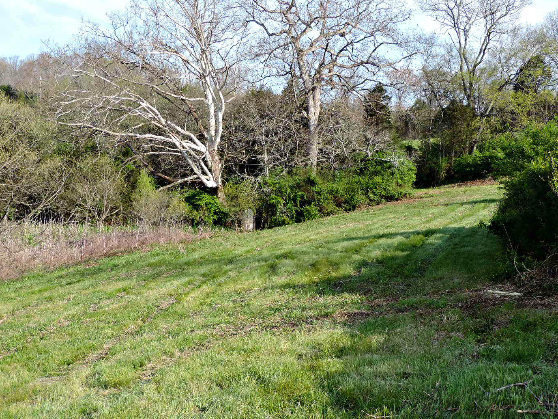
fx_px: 806
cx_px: 250
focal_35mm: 50
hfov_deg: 38.1
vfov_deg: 29.1
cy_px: 233
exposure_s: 1/320
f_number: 3.4
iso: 80
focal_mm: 7.6
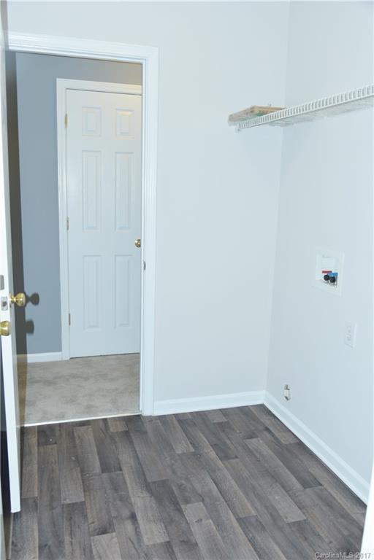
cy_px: 280
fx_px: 467
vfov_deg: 61.9
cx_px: 187
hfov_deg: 43.6
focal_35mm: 30
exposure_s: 1/10
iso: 125
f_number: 5.6
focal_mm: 30
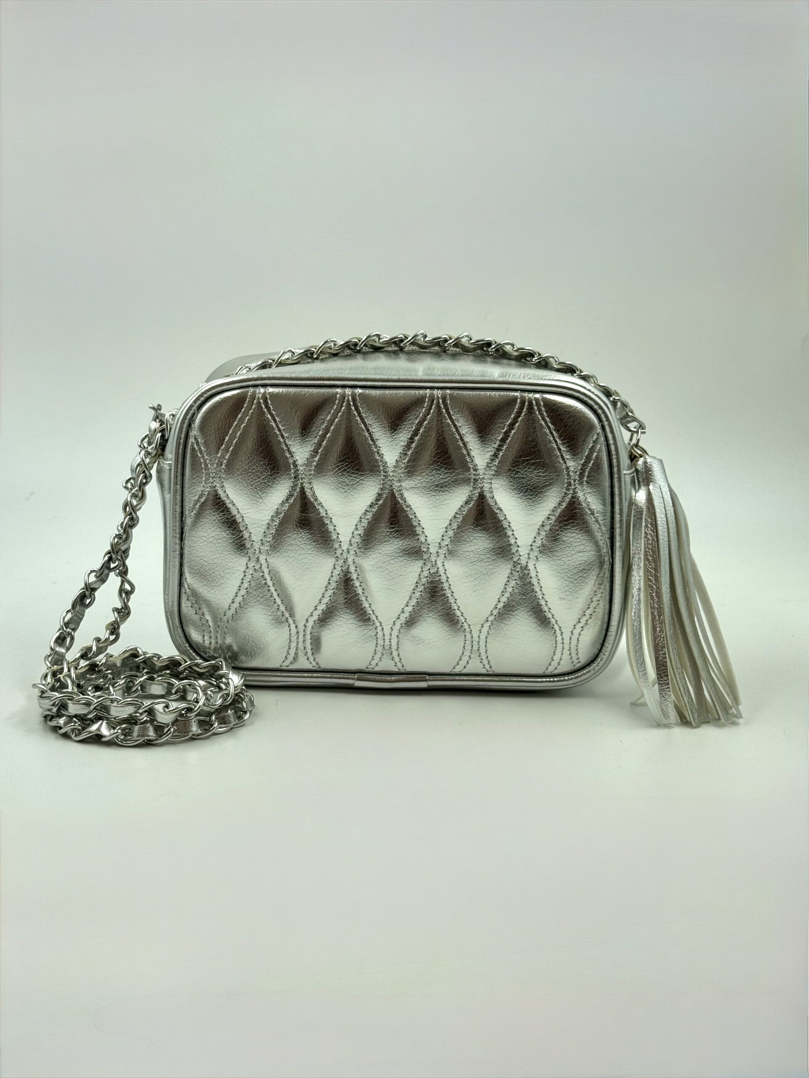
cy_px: 539
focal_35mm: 48
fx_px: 1496
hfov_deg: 30.3
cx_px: 404
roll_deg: -0.2
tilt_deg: -14.7
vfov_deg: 39.7
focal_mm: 6.76
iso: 64
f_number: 1.78
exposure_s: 1/1043
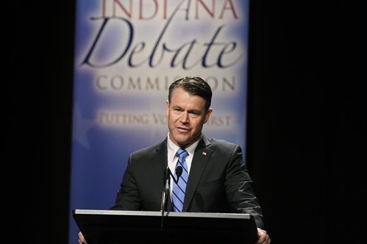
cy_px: 126
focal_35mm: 163
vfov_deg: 8.4
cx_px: 194
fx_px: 1662
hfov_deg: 12.6
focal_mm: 143
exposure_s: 1/500
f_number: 3.2
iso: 5000
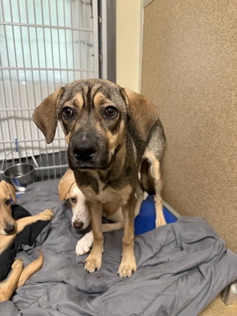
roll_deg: +0.2
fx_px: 219
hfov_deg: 56.8
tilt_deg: -15.6
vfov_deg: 71.6
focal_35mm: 24
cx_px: 118
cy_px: 158
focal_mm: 6.76
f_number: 1.78
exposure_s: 1/60
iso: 320
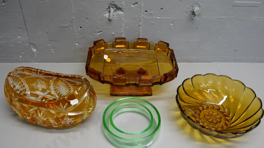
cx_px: 133
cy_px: 89
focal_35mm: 38
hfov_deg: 52.8
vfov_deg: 31.1
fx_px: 266
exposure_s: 1/60
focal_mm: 17
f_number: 6.3
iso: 1600
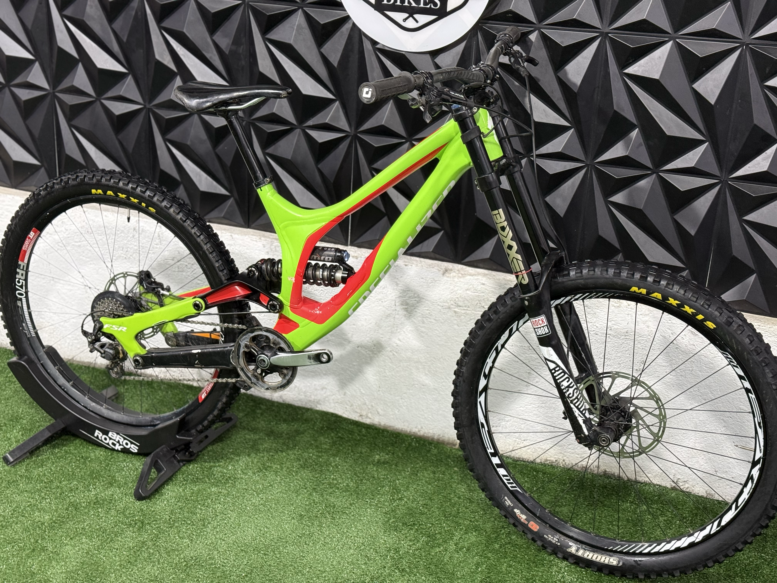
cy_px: 292
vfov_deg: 30.3
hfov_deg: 39.7
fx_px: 1077
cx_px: 388
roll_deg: -2.7
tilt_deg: -20.4
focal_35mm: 48
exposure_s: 1/60
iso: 200
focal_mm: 6.76
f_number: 1.78
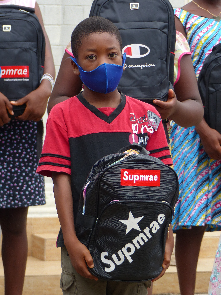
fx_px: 1915
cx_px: 110
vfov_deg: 8.8
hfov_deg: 6.6
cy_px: 148
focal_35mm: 225
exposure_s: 1/125
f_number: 2.8
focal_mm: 36.7
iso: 100
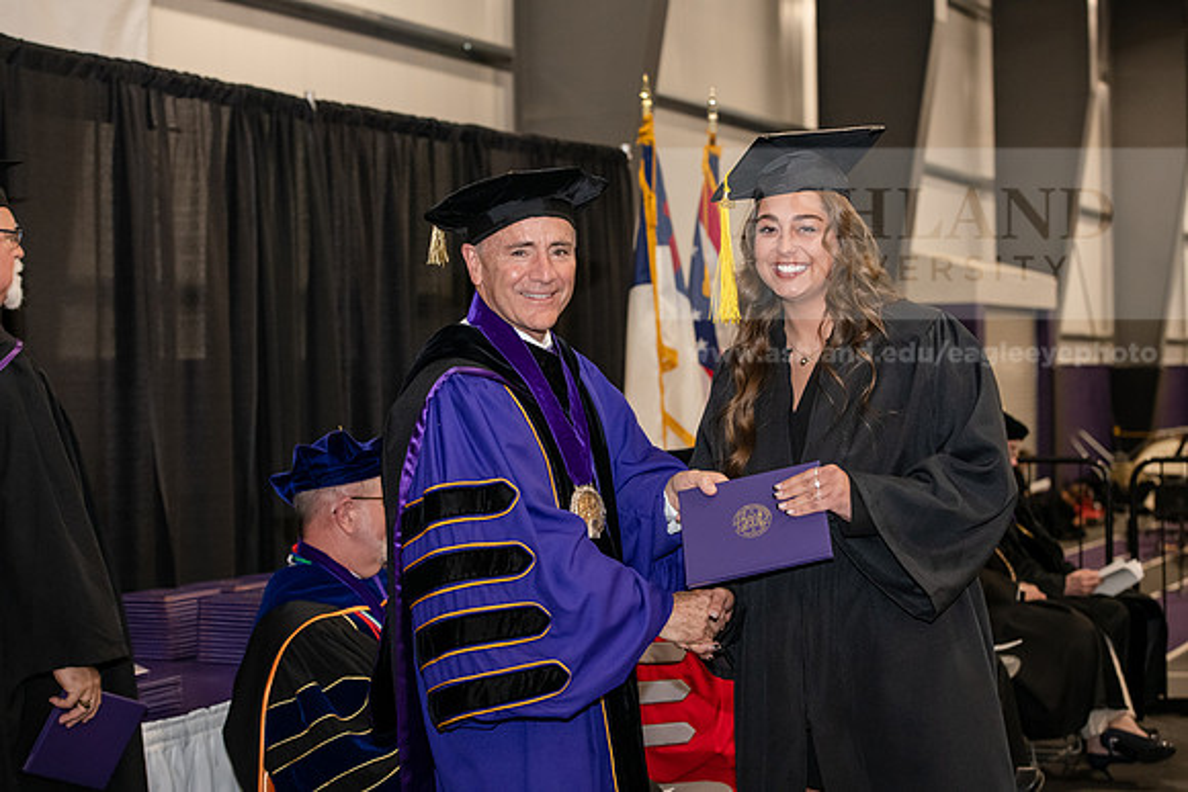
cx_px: 594
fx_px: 2310
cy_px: 396
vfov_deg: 19.5
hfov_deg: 28.8
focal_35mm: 70
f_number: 5
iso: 2500
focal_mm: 70
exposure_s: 1/200
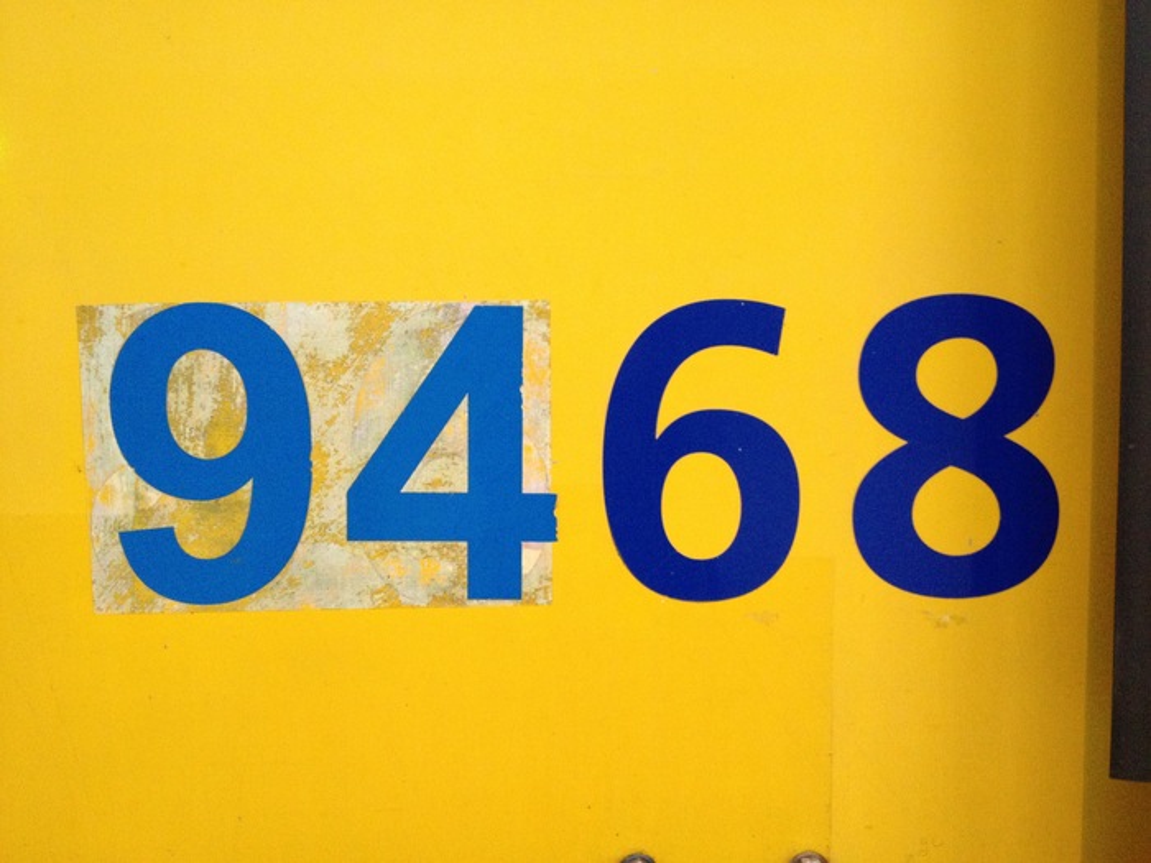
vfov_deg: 40.7
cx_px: 576
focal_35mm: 35
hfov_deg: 52.6
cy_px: 432
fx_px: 1164
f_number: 2.4
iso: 320
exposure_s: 1/20
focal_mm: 4.28
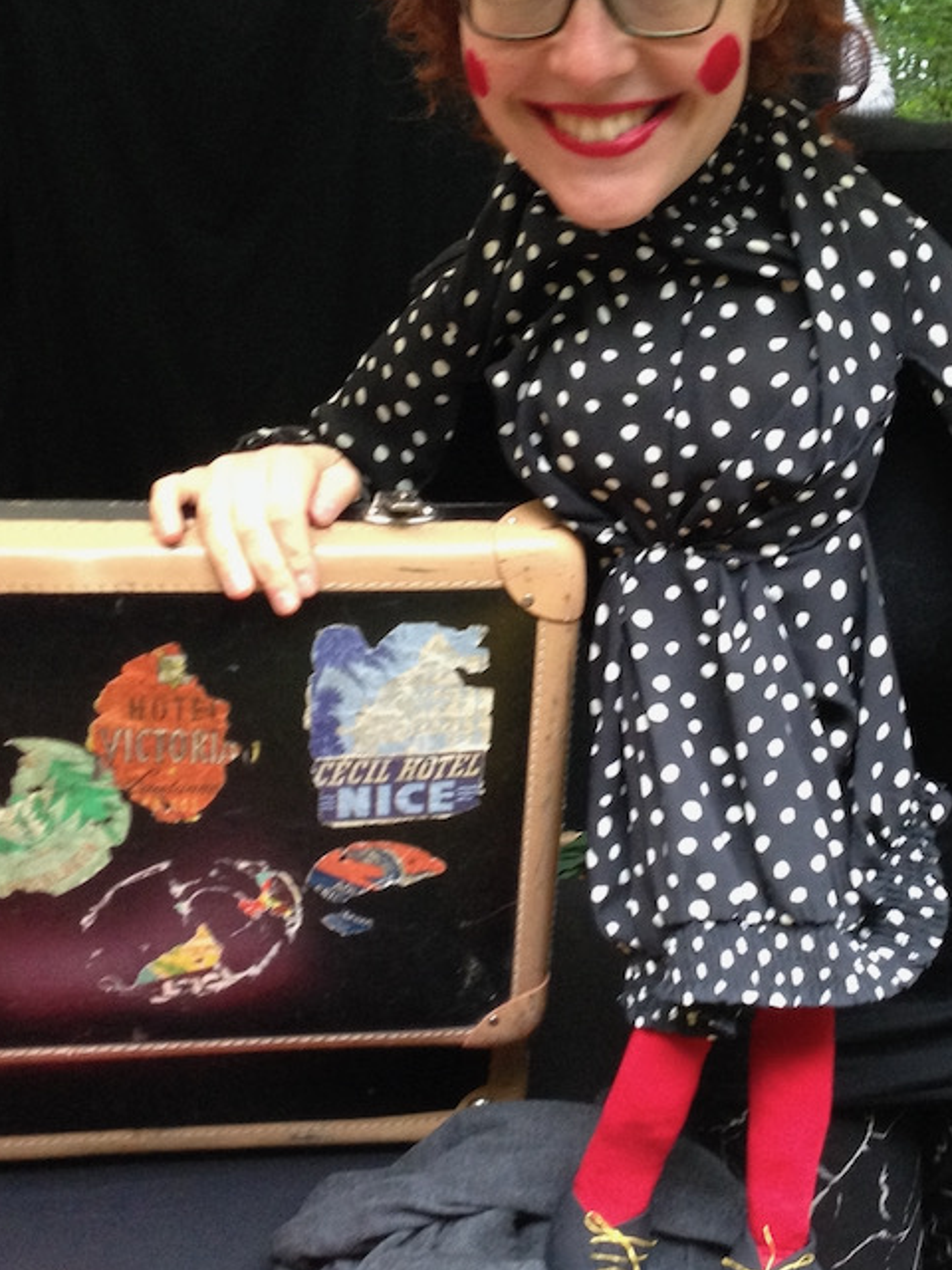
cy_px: 557
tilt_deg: -17.7
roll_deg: -0.2
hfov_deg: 26.4
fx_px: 2017
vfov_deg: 34.9
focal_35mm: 55
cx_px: 625
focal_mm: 4.12
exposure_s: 1/20
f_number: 2.4
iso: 200
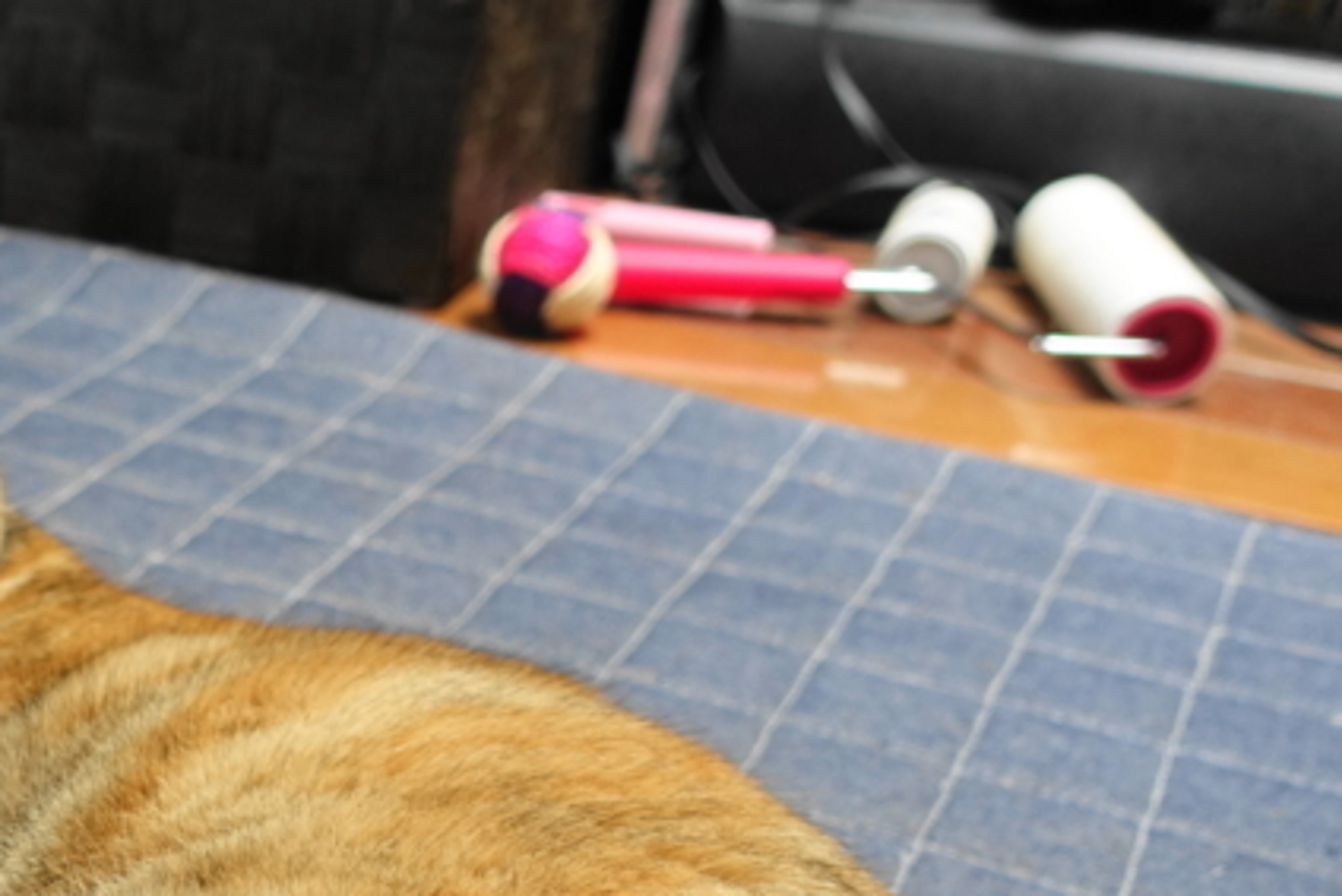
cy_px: 964
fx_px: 2163
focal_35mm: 58
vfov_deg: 22.2
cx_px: -85
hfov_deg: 31.2
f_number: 2.5
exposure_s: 1/30
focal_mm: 8.8
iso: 125
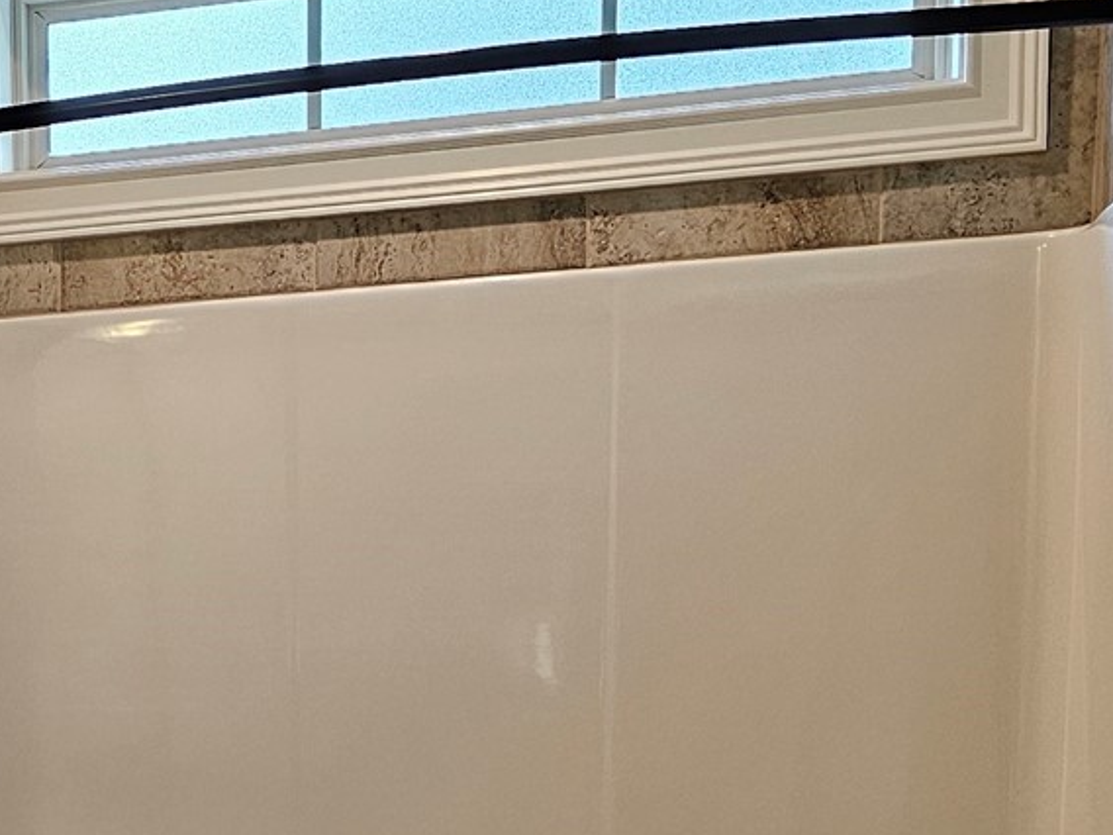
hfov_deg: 21.8
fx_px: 2669
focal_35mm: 83
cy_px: 976
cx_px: -233
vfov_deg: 17.1
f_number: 1.7
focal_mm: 6.3
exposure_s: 1/120
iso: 160
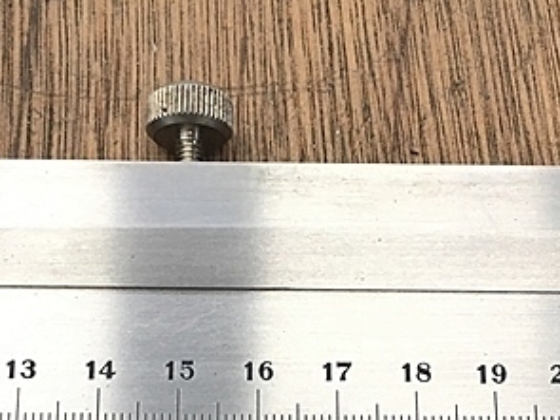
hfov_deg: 30.7
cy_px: 376
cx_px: 260
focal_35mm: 63
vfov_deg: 22.7
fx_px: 1019
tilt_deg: -76.3
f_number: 2.2
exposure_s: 1/30
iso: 50
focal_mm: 4.15
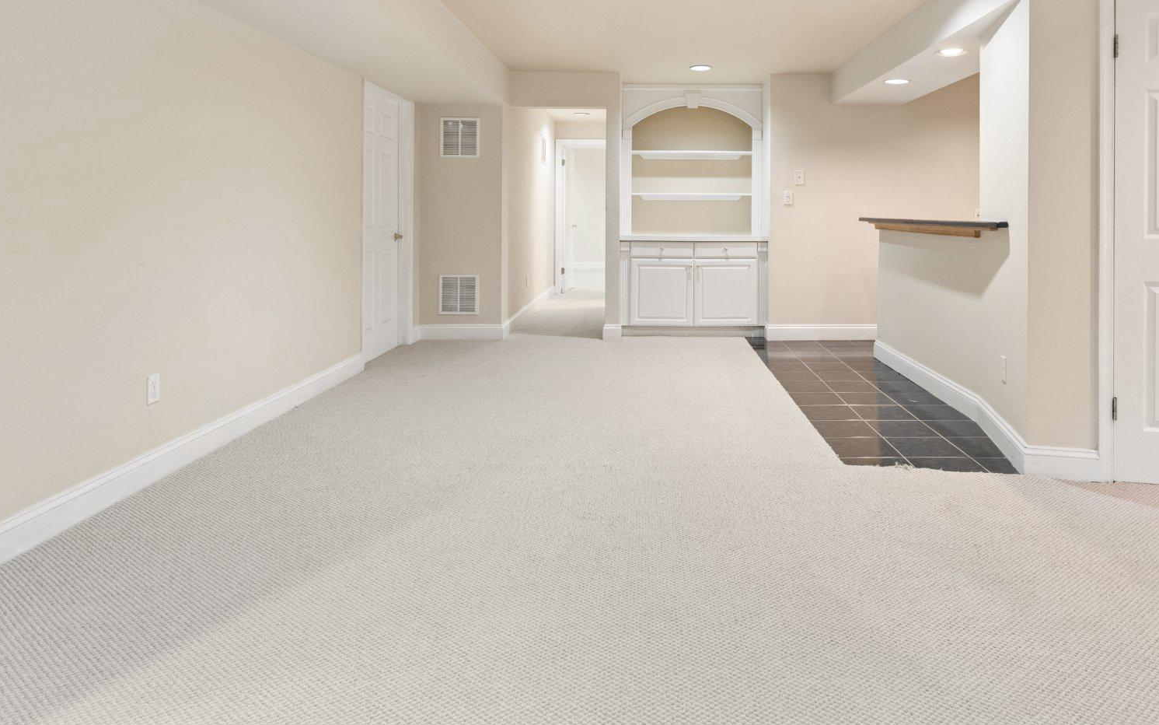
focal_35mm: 22
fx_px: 694
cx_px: 665
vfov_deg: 53.4
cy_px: 214
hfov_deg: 79.2
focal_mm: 15.7
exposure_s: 1/15
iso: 1250
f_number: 7.1
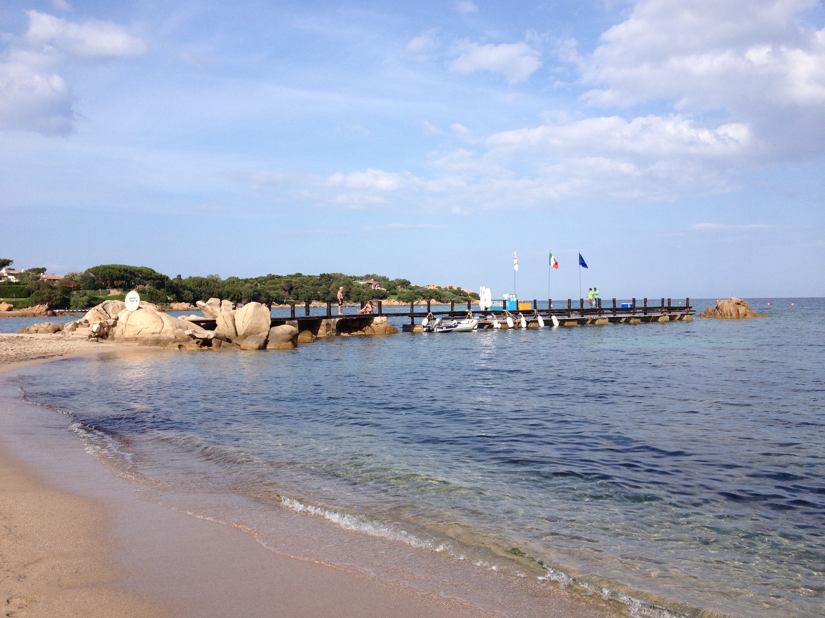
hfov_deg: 52.6
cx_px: 412
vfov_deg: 40.7
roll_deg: +1.1
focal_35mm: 35
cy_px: 309
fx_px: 834
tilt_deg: -3.8
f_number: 2.4
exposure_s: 1/1783
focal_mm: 4.28
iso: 50
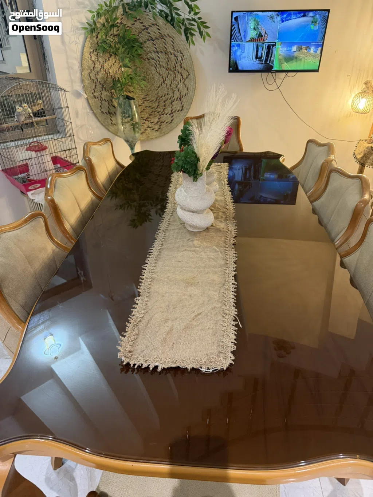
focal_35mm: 24
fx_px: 345
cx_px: 186
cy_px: 248
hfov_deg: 56.8
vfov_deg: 71.6
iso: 400
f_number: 1.78
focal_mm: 6.76
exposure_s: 1/50
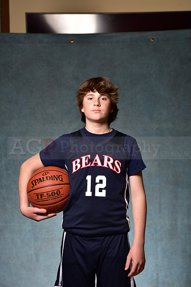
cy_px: 144
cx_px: 96
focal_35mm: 70
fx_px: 557
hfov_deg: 19.5
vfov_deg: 28.8
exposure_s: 1/200
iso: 100
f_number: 4.5
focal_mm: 70
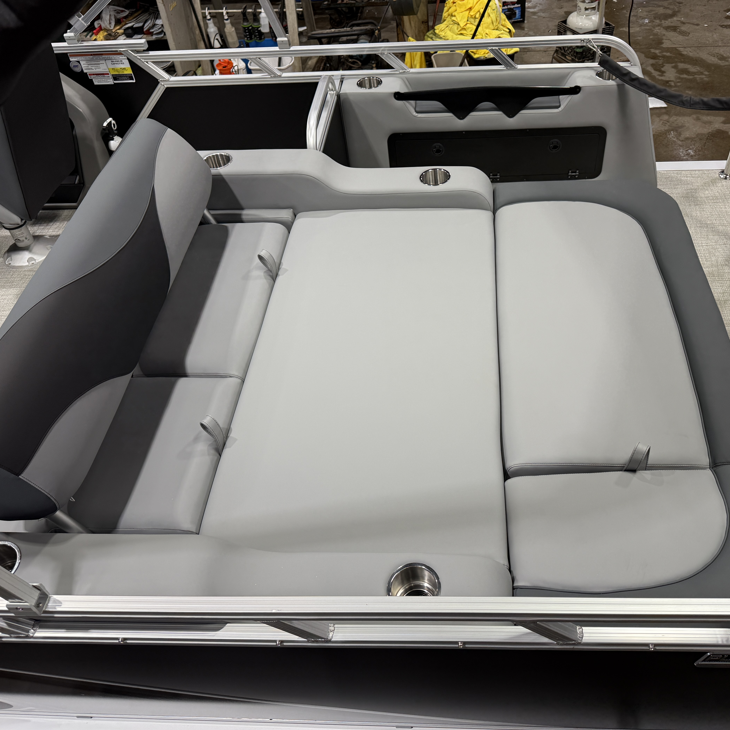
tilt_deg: -45.8
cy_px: 370
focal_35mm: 29
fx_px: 692
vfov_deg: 55.6
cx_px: 417
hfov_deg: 55.4
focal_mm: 6.76
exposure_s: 1/120
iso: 80
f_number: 1.78
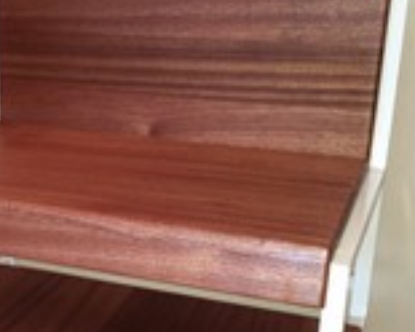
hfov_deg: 25.2
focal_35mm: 73
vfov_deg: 20.9
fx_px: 897
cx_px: 37
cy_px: 233
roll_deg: +1.3
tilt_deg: -20.0
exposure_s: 1/25
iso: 80
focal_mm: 4.15
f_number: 2.2
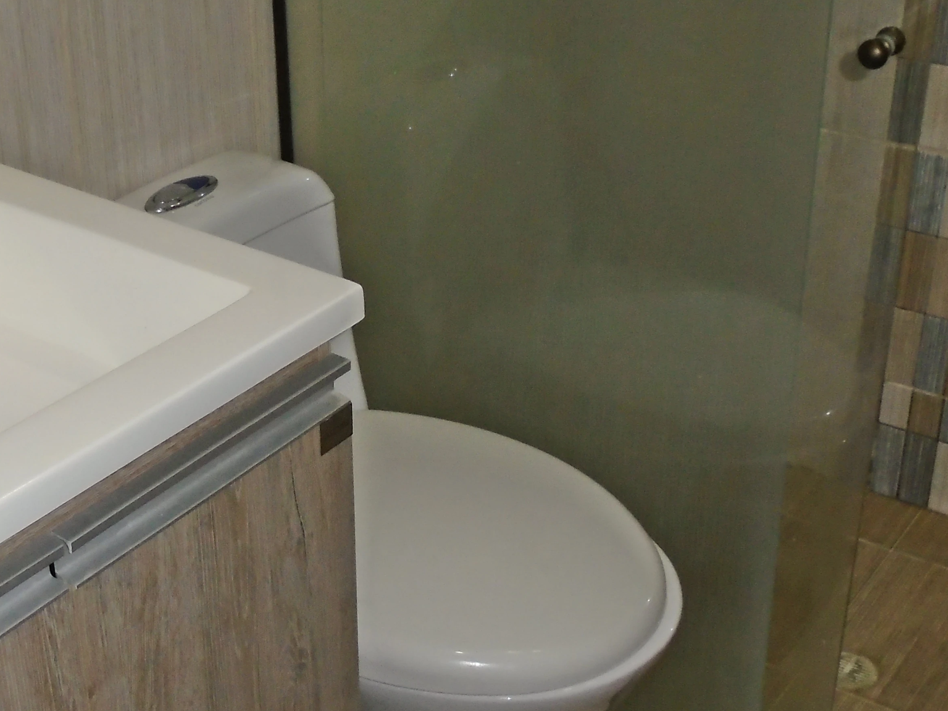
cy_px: 335
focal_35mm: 57
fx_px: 1561
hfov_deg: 33.5
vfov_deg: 25.7
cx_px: 317
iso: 200
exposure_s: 1/30
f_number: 3.2
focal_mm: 4.6
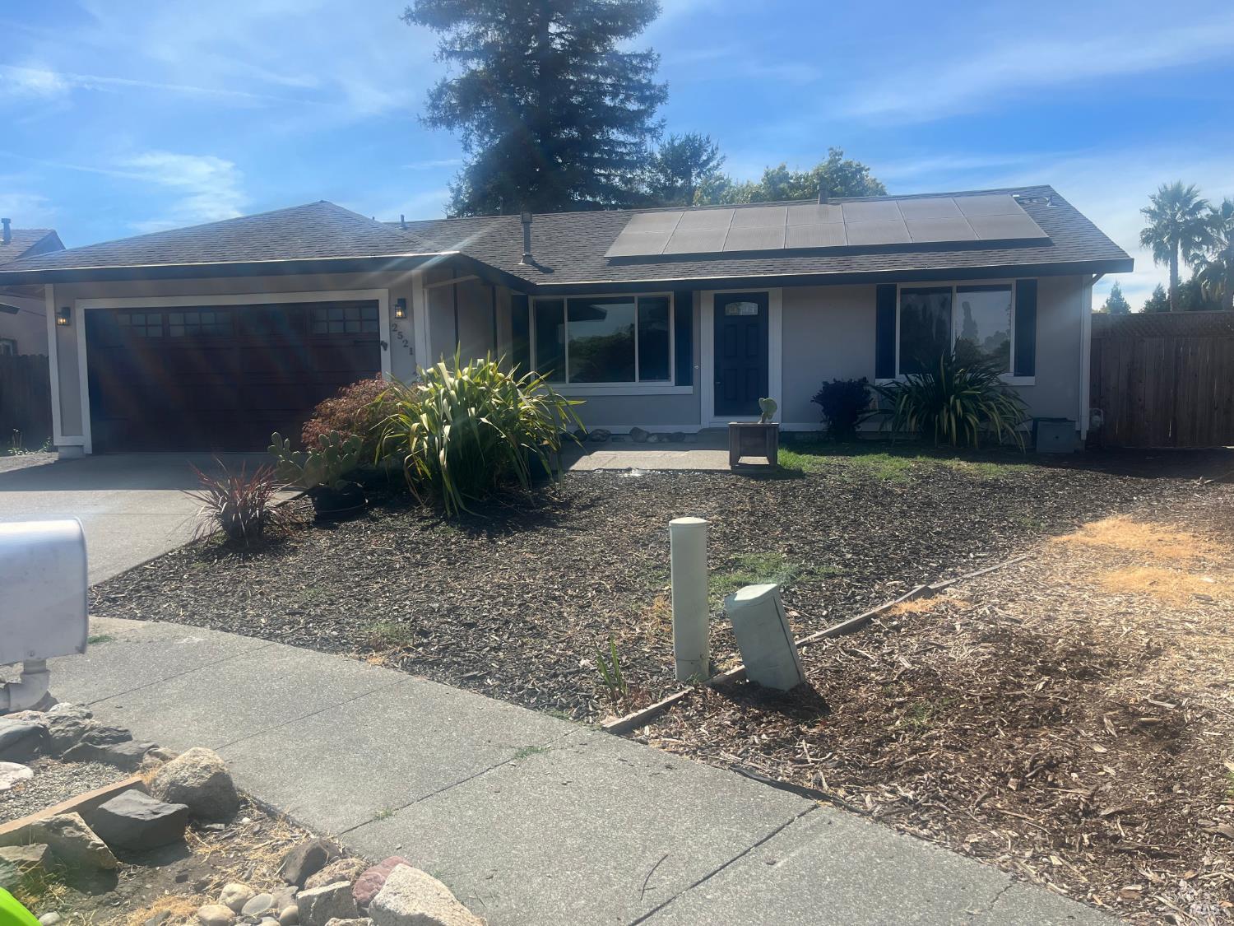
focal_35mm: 26
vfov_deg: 53.1
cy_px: 463
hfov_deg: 67.3
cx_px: 617
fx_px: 927
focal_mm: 5.1
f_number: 1.6
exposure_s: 1/2755
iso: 50
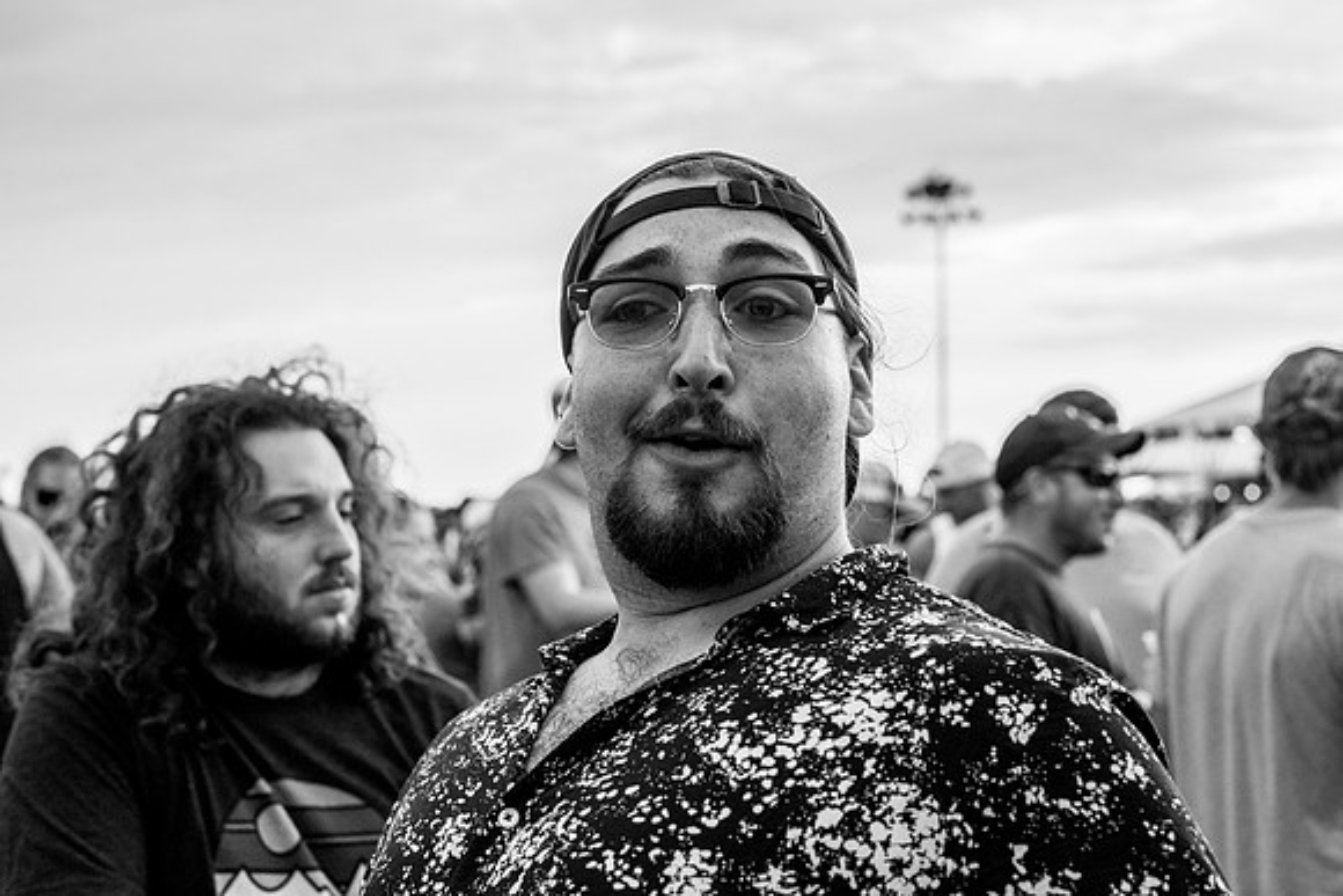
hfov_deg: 39.6
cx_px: 672
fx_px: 1866
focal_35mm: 50
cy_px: 448
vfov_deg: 27.0
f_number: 5.6
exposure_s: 1/1250
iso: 800
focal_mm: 50
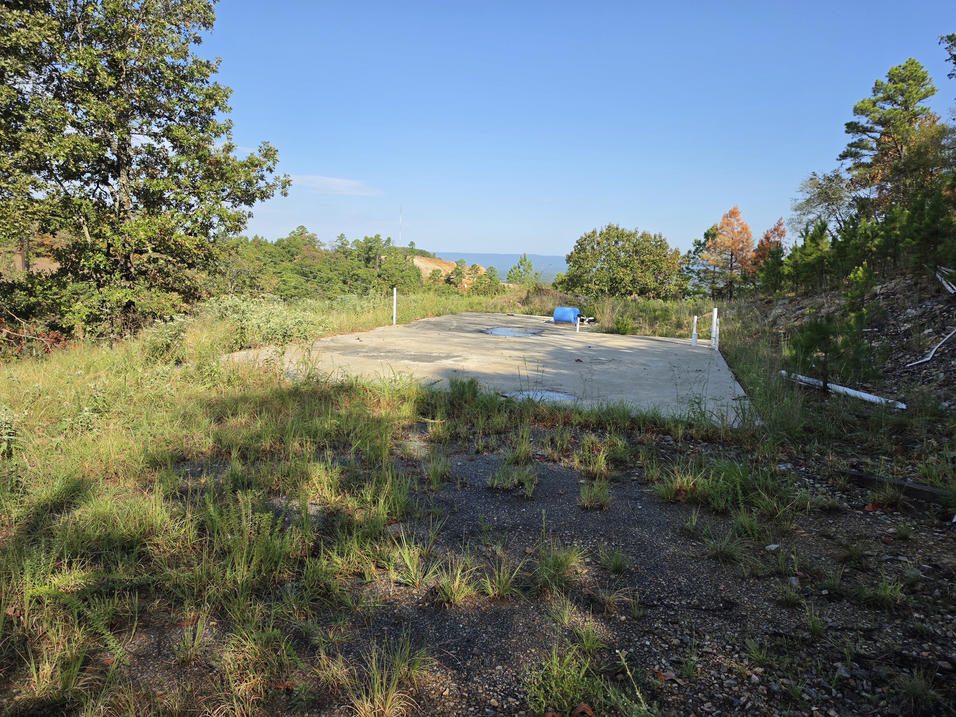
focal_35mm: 23
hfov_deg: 73.9
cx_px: 478
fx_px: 635
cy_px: 358
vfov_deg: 58.9
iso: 64
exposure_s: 1/4055
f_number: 1.4
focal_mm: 6.5
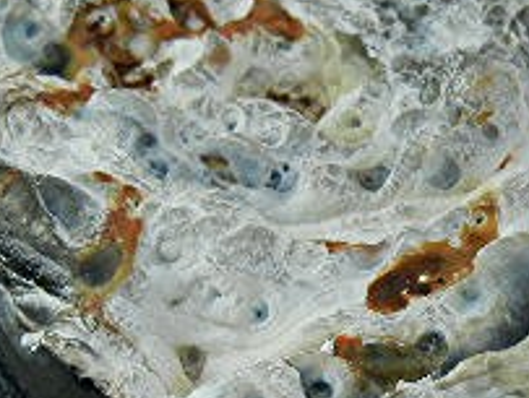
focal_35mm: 214
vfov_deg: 7.0
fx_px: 3276
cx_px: 446
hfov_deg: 9.2
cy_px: 211
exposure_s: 1/32.3
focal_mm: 12.2
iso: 200
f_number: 4.1
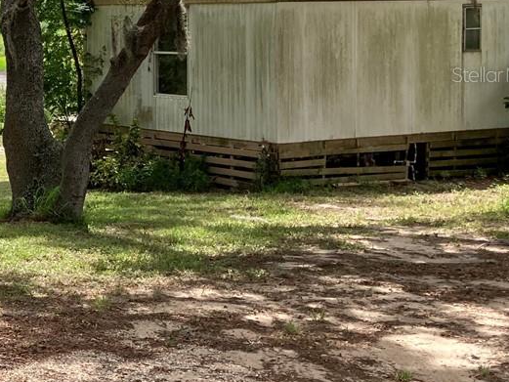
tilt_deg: -2.6
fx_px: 1265
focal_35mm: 86
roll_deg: +0.7
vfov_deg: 17.0
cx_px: -237
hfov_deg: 19.9
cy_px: 74
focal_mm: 3.99
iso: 20
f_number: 1.8
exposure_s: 1/787
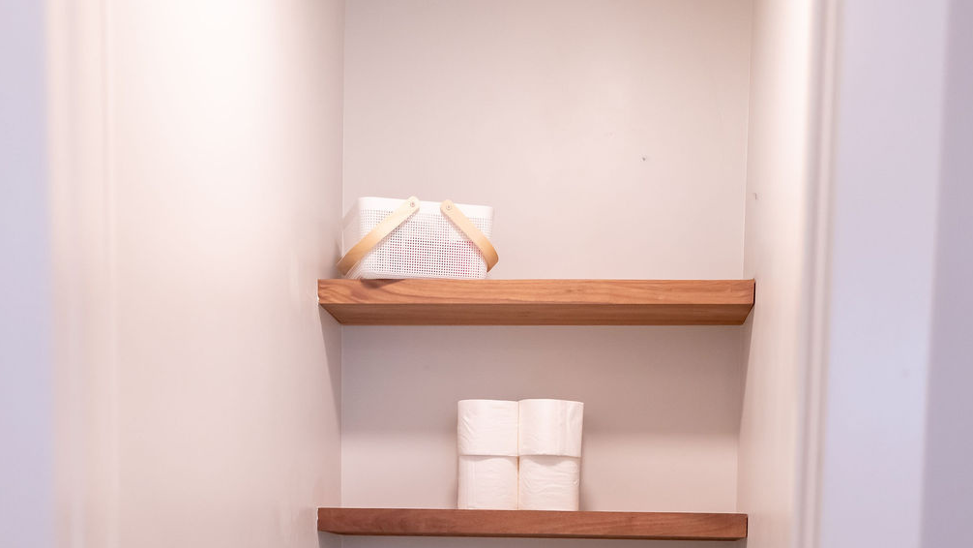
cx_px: 485
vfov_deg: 19.9
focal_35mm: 56
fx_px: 1445
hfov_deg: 37.2
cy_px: 688
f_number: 3.2
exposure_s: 1/250
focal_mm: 35
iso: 800
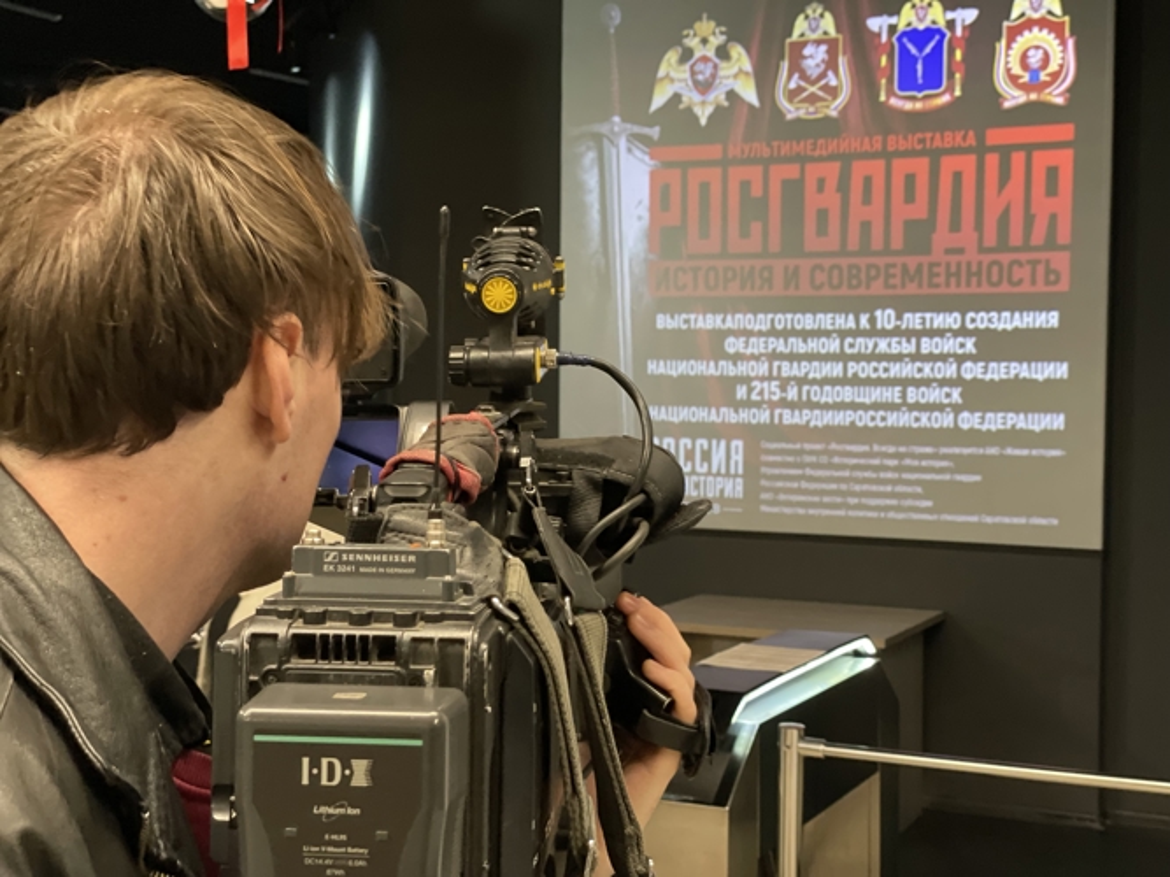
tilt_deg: -2.4
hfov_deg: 36.8
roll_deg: -0.9
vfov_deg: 28.0
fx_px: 1757
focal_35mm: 52
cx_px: 585
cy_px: 438
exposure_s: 1/24
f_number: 2
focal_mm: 6
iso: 400
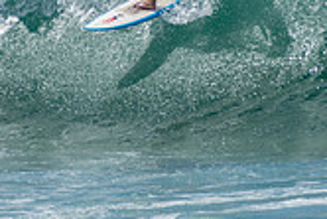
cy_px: -64
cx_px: 158
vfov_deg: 0.7
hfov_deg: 1.0
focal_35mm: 2100
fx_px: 19091
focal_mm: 400
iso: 250
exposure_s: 1/2000
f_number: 5.6
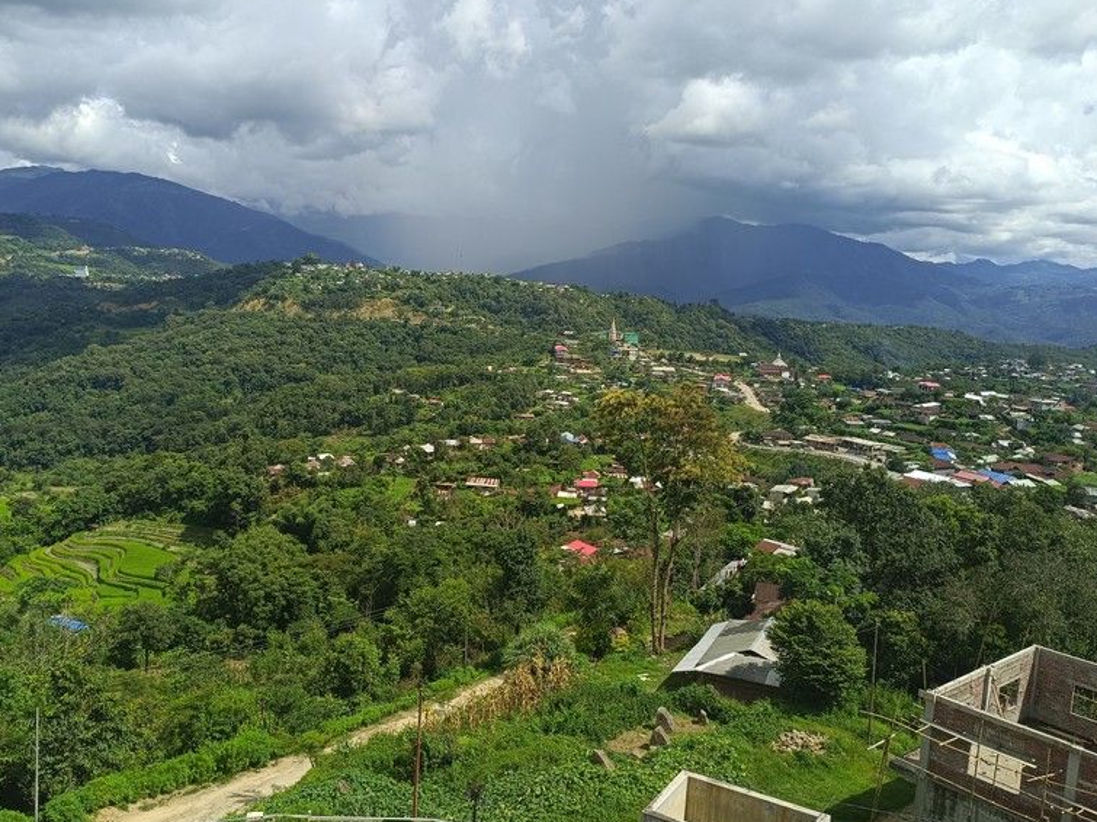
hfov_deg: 58.3
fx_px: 982
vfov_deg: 45.4
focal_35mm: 31
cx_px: 513
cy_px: 399
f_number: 1.5
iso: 53
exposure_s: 1/219
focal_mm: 4.94
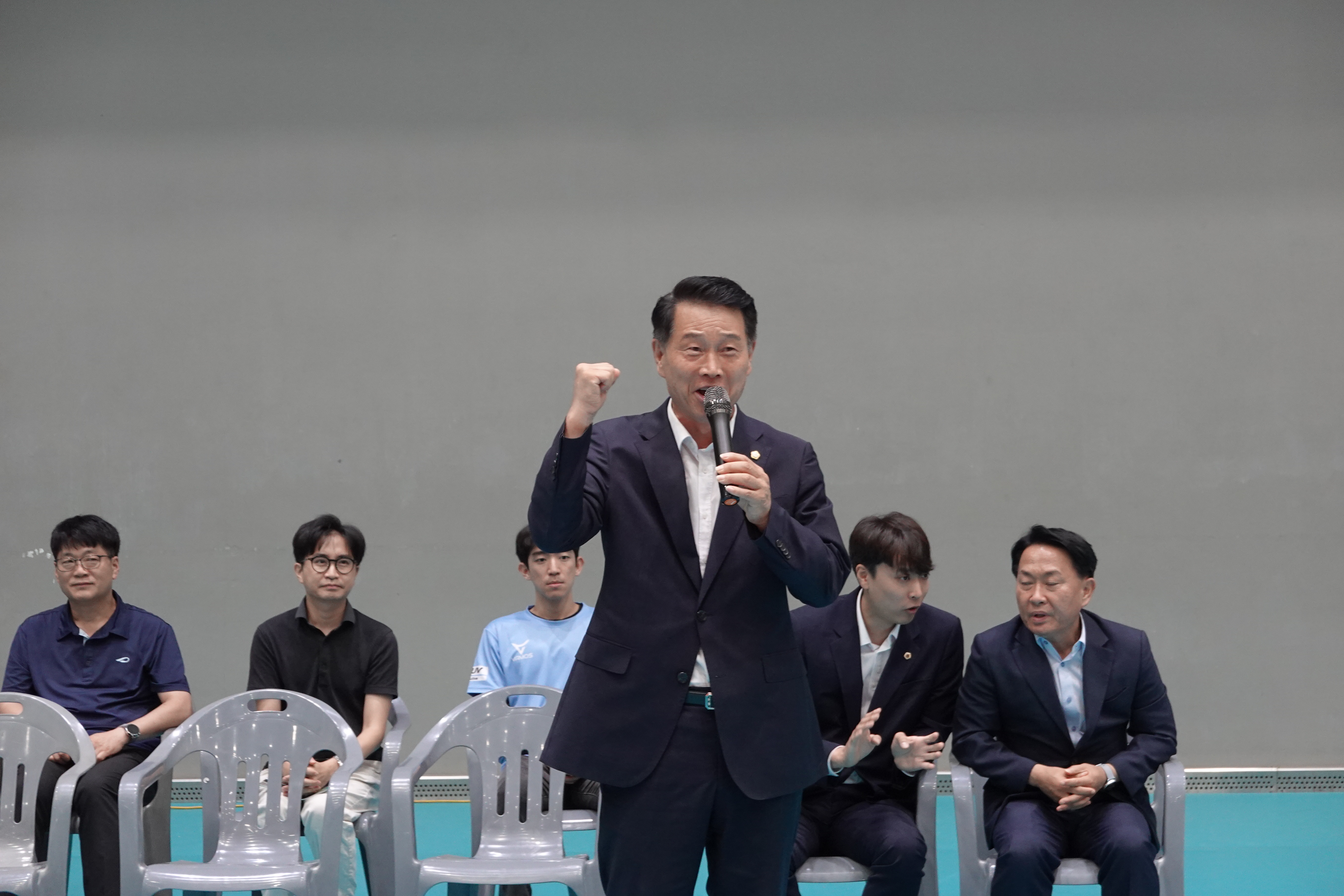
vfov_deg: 17.9
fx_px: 2837
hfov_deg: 26.7
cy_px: 448
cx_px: 672
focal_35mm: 76
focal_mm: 27.98
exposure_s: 1/80
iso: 800
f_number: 4
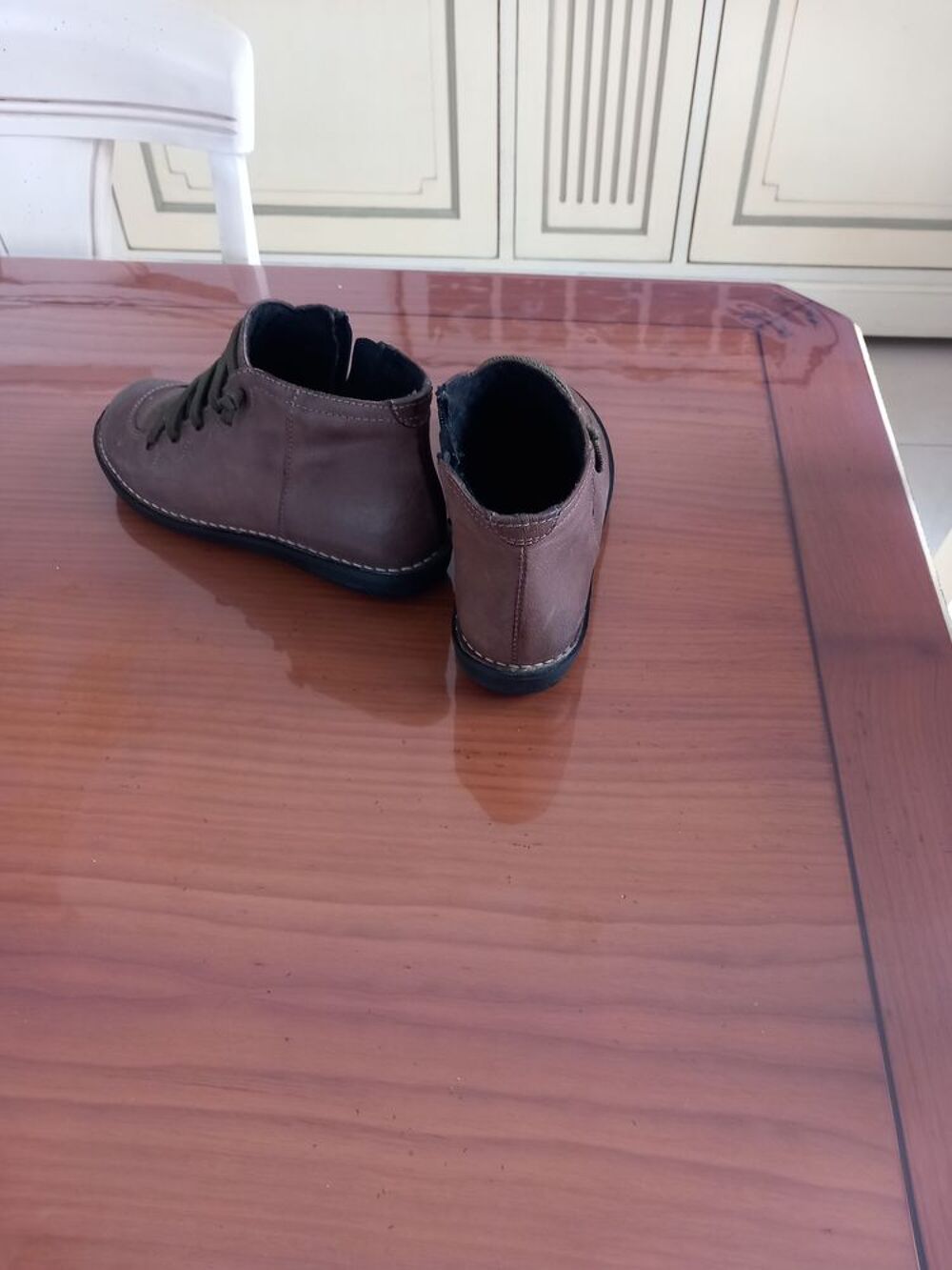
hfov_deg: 51.4
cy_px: 635
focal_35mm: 27
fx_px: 990
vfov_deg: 65.3
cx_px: 476
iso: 250
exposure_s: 1/33.3
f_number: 1.8
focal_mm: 4
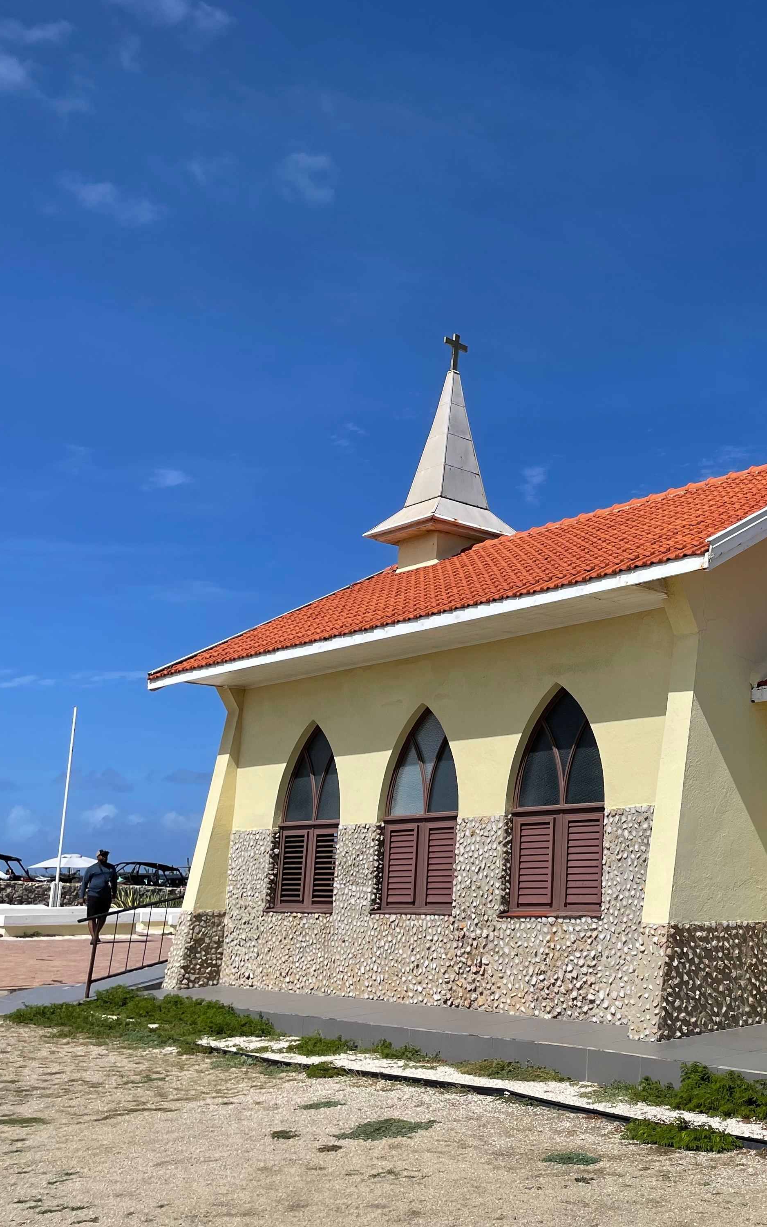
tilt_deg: +9.8
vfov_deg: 52.7
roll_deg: +0.6
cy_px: 617
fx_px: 1237
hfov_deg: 32.1
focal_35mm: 37
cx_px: 742
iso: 32
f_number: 1.6
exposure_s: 1/6494
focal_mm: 4.2
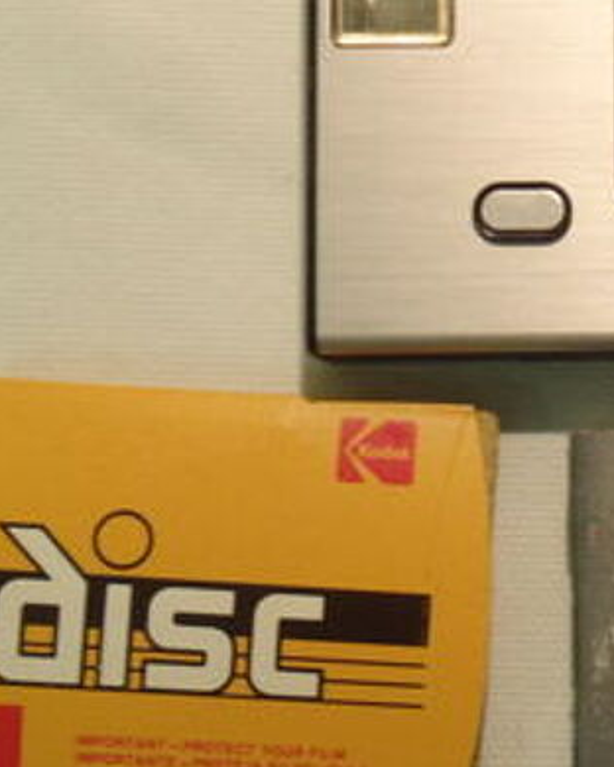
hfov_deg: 15.2
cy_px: 328
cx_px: 854
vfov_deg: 20.2
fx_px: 2158
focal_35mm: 95
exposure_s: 1/8
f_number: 4.6
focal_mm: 6.83
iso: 200
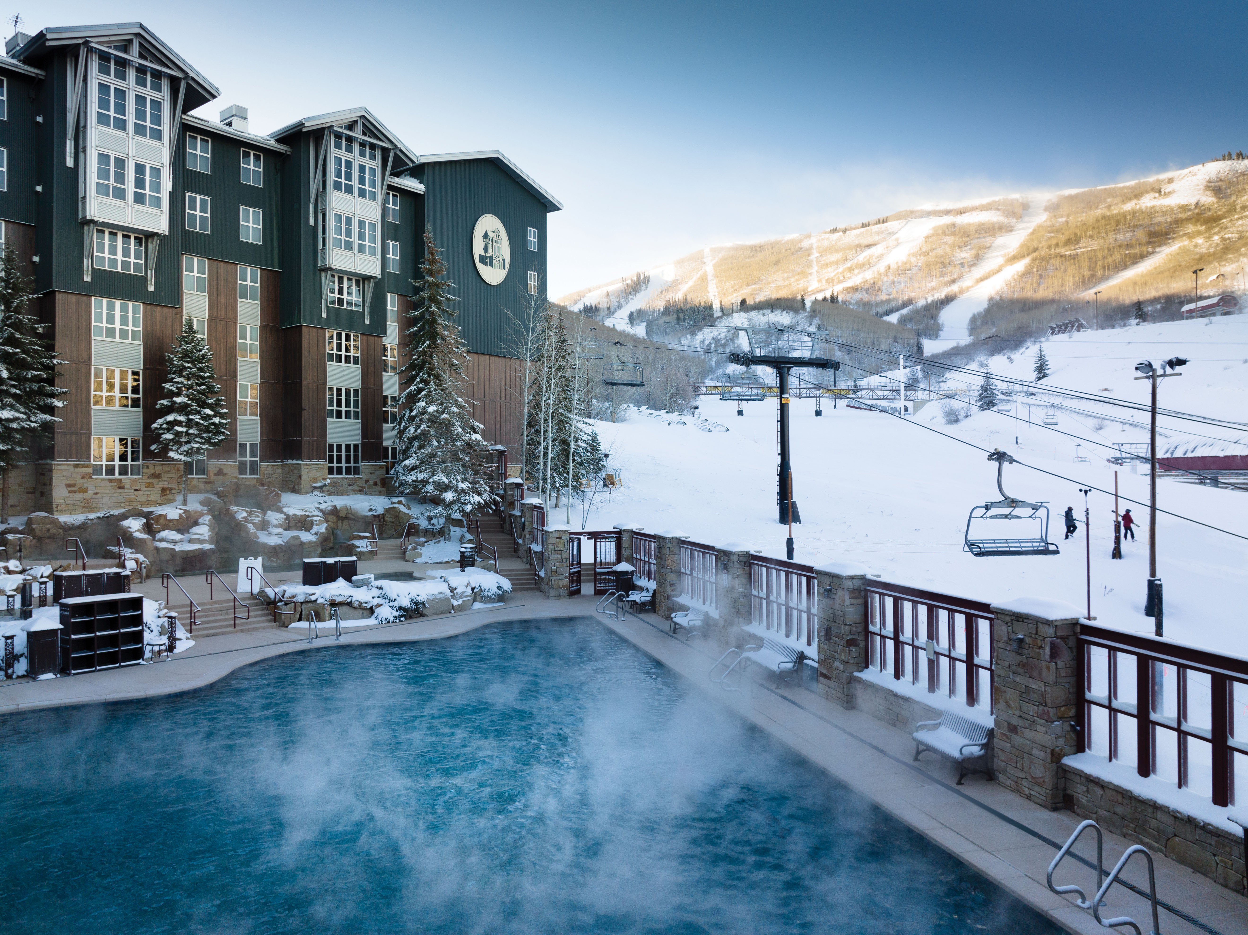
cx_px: 624
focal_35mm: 24
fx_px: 865
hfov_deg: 71.6
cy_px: 468
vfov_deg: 56.8
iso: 100
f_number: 2.8
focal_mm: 12.29
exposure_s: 1/400
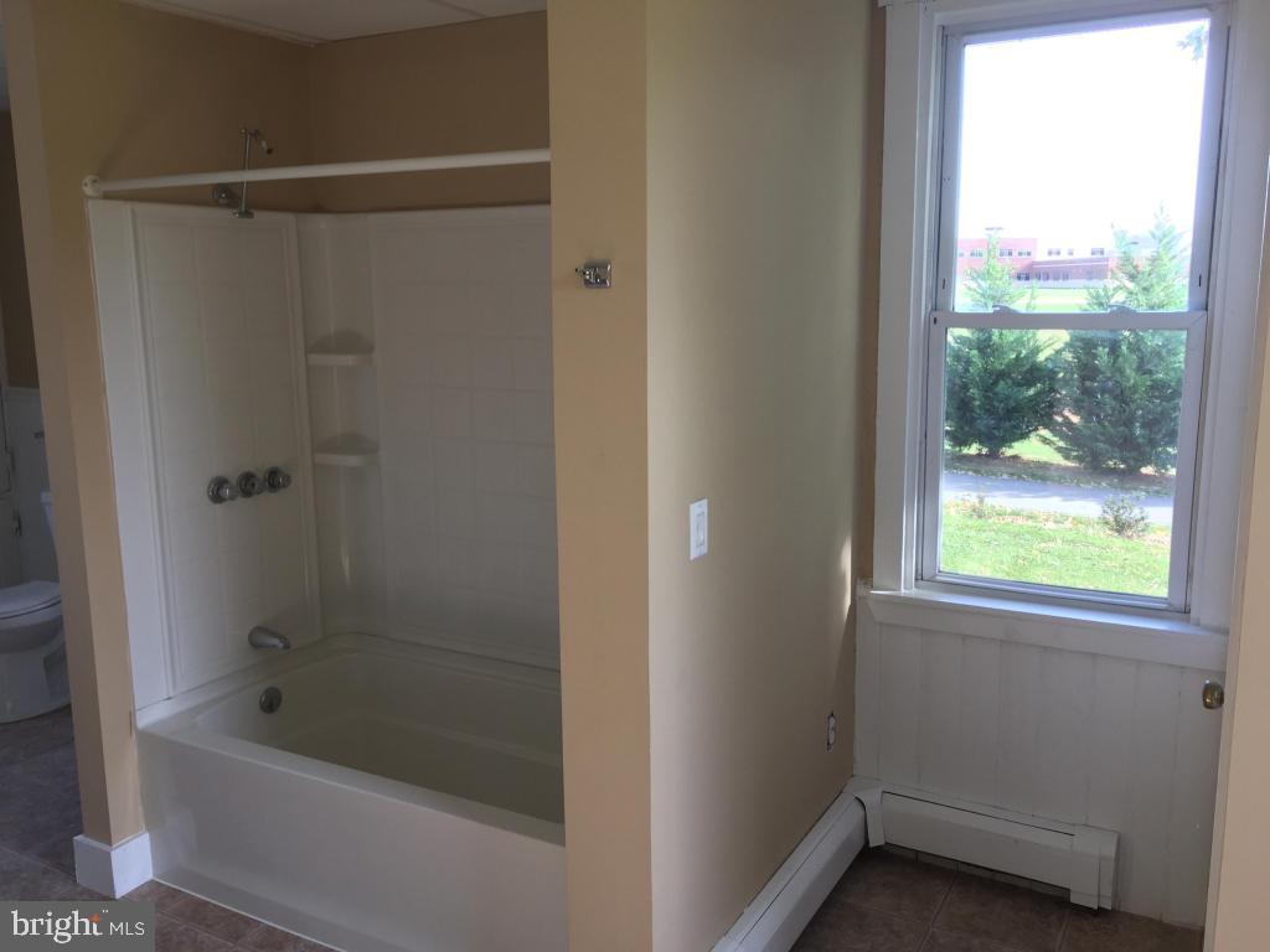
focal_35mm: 29
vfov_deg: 48.2
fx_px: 1064
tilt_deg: -10.5
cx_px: 635
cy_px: 476
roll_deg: -0.1
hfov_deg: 61.7
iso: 32
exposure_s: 1/60
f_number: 2.2
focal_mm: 4.15
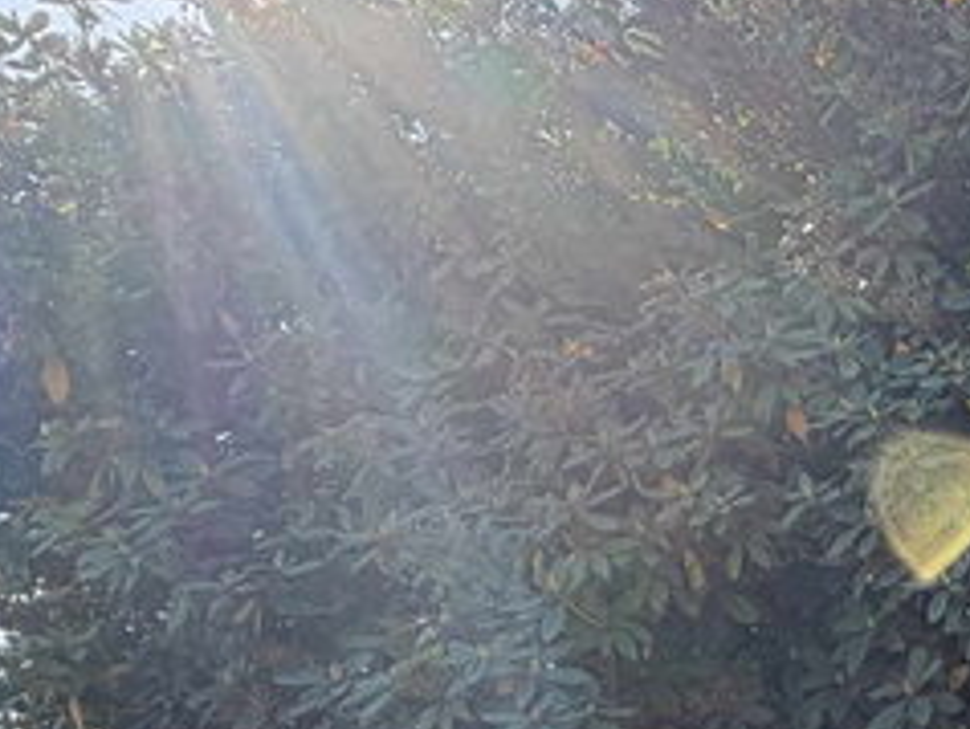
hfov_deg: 27.6
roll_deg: +0.5
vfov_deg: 26.5
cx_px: 1455
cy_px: 937
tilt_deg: -2.3
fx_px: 1318
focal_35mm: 47
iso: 50
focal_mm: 2.22
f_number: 2.2
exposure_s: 1/502
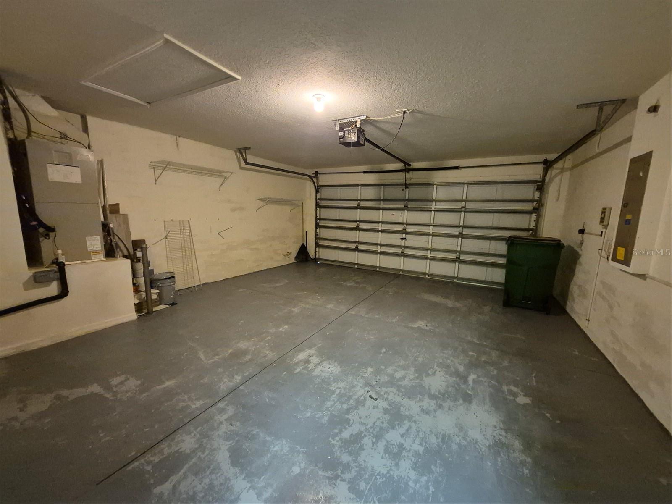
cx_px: 336
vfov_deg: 89.9
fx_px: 252
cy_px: 252
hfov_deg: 106.2
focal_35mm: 13
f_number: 2.2
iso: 1600
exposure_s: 1/60
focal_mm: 1.74
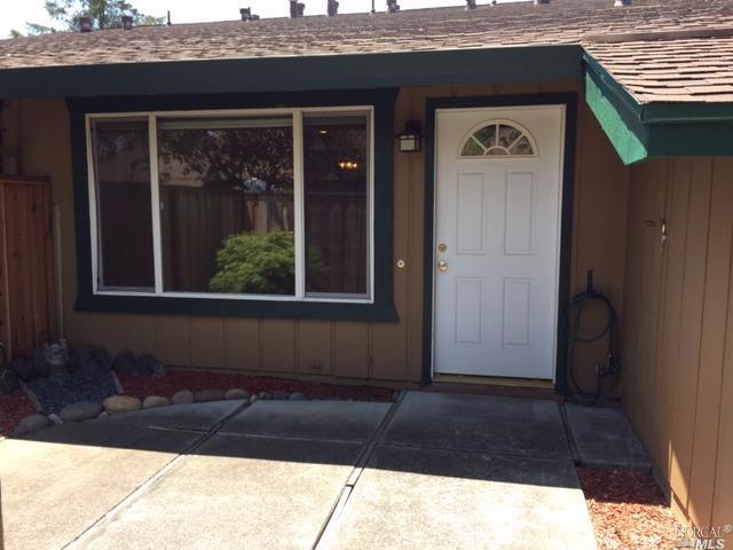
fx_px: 614
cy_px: 275
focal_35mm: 29
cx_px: 366
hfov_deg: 61.7
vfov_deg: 48.2
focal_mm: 4.15
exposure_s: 1/347
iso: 32
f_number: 2.2
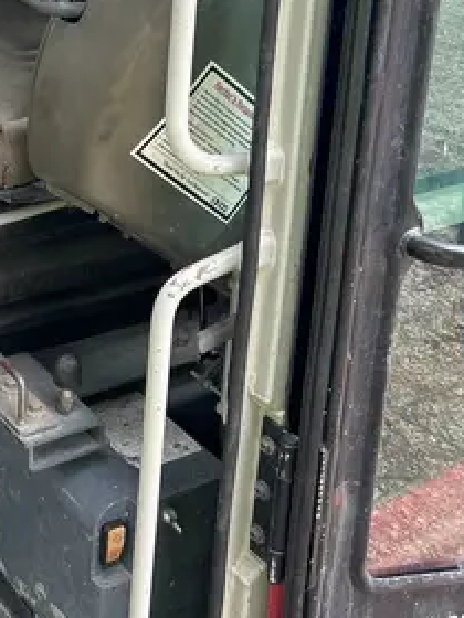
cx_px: -106
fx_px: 1215
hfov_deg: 20.1
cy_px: 17
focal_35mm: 68
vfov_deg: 27.1
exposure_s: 1/516
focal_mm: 5.7
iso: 50
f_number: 1.5
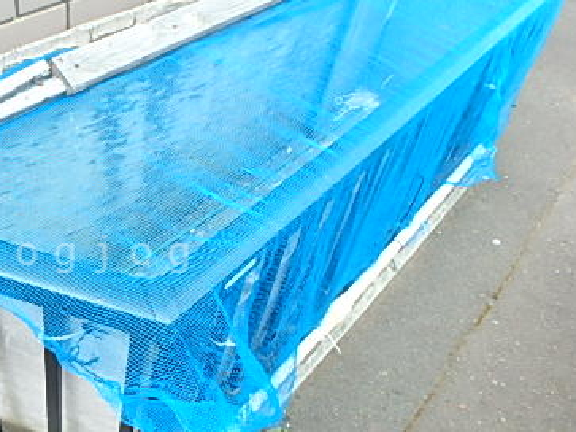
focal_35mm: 37
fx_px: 615
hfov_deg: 46.6
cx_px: 89
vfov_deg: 38.5
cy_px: 254
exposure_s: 1/60
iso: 160
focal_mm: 3.7
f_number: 3.5
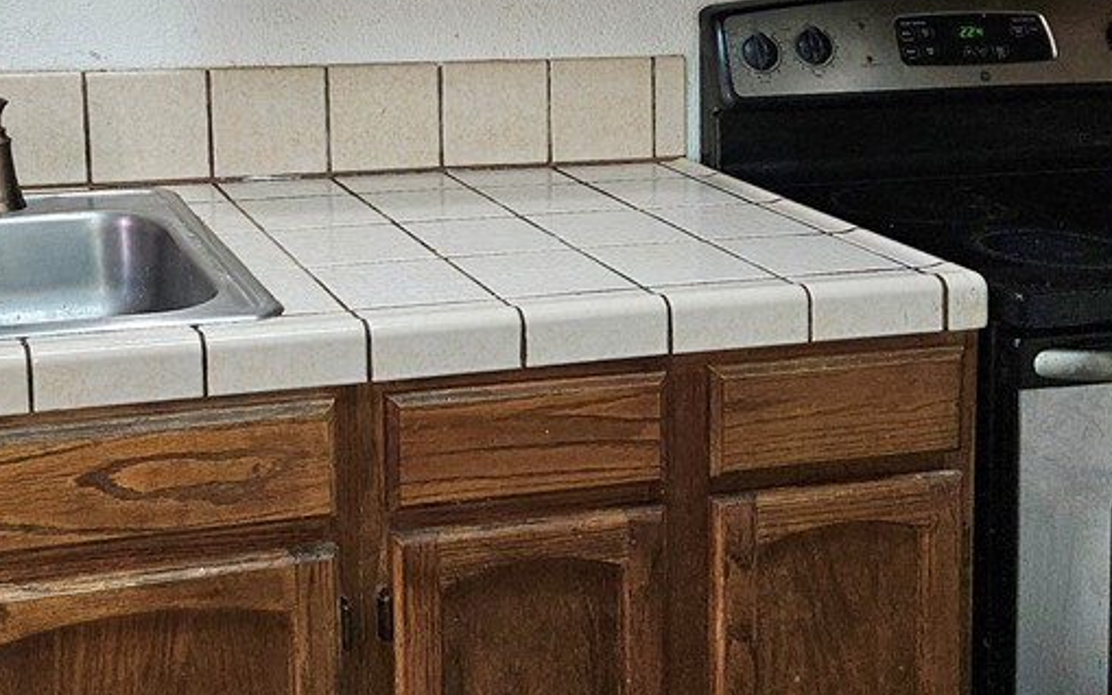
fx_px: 1485
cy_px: 106
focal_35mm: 49
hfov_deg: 41.0
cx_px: 496
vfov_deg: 25.7
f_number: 1.8
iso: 100
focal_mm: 5.4
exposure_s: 1/24
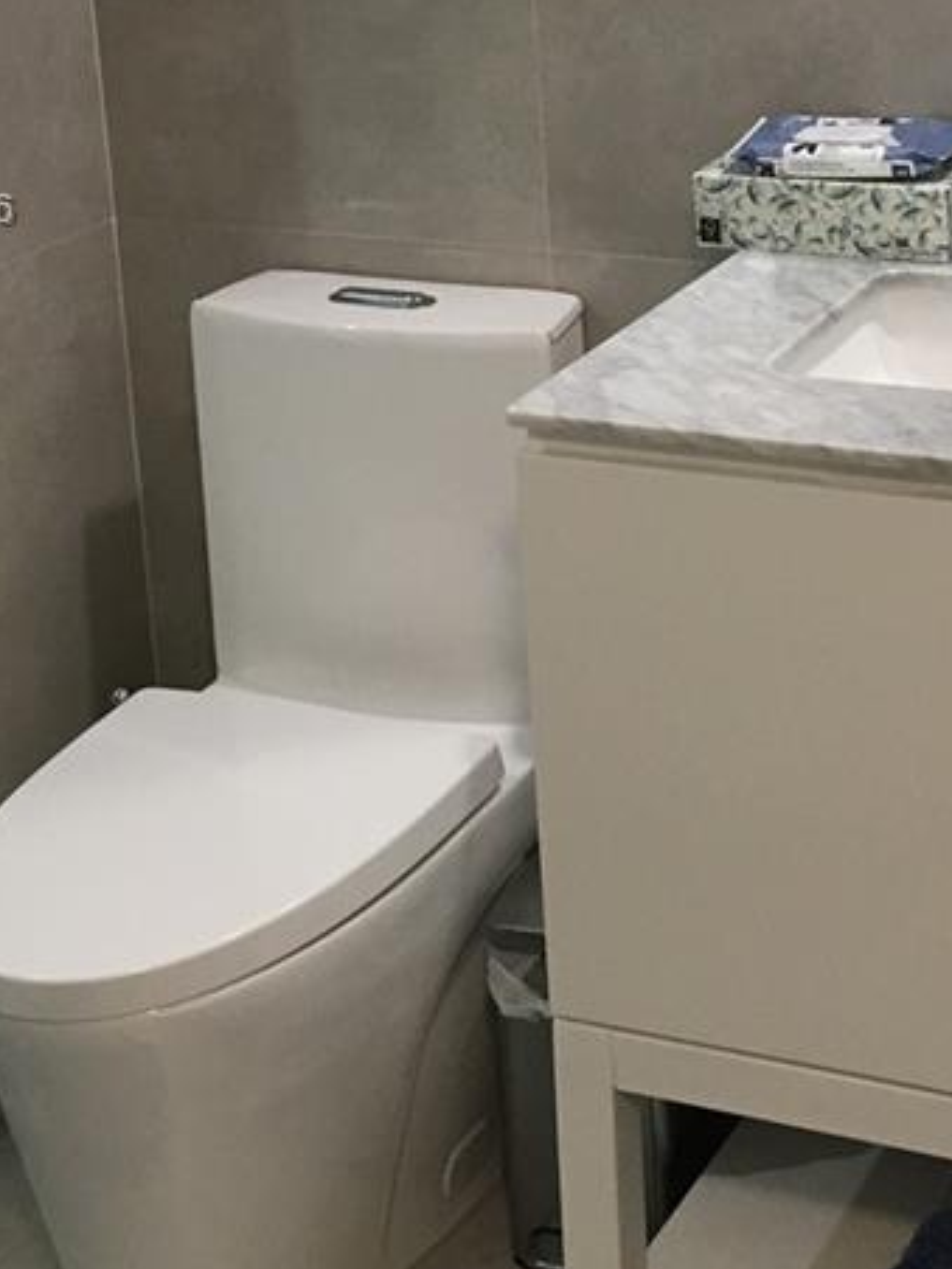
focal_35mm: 77
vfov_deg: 24.8
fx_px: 2824
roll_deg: +2.7
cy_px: 213
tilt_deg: -15.7
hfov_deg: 19.0
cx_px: 758
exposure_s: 1/30
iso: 80
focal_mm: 4.15
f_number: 2.2
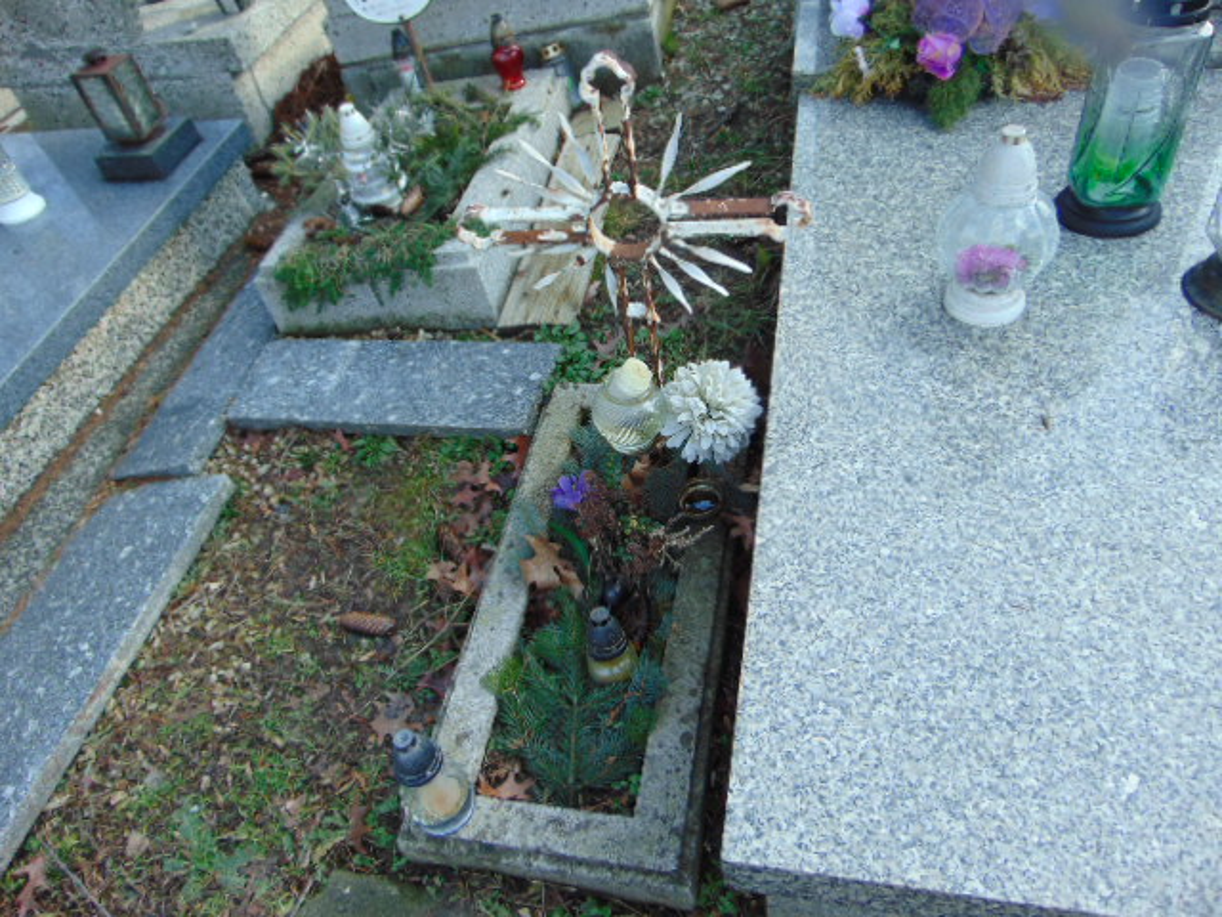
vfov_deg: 54.9
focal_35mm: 25
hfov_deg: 69.4
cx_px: 611
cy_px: 458
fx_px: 883
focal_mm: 4.5
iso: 80
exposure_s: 1/160
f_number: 3
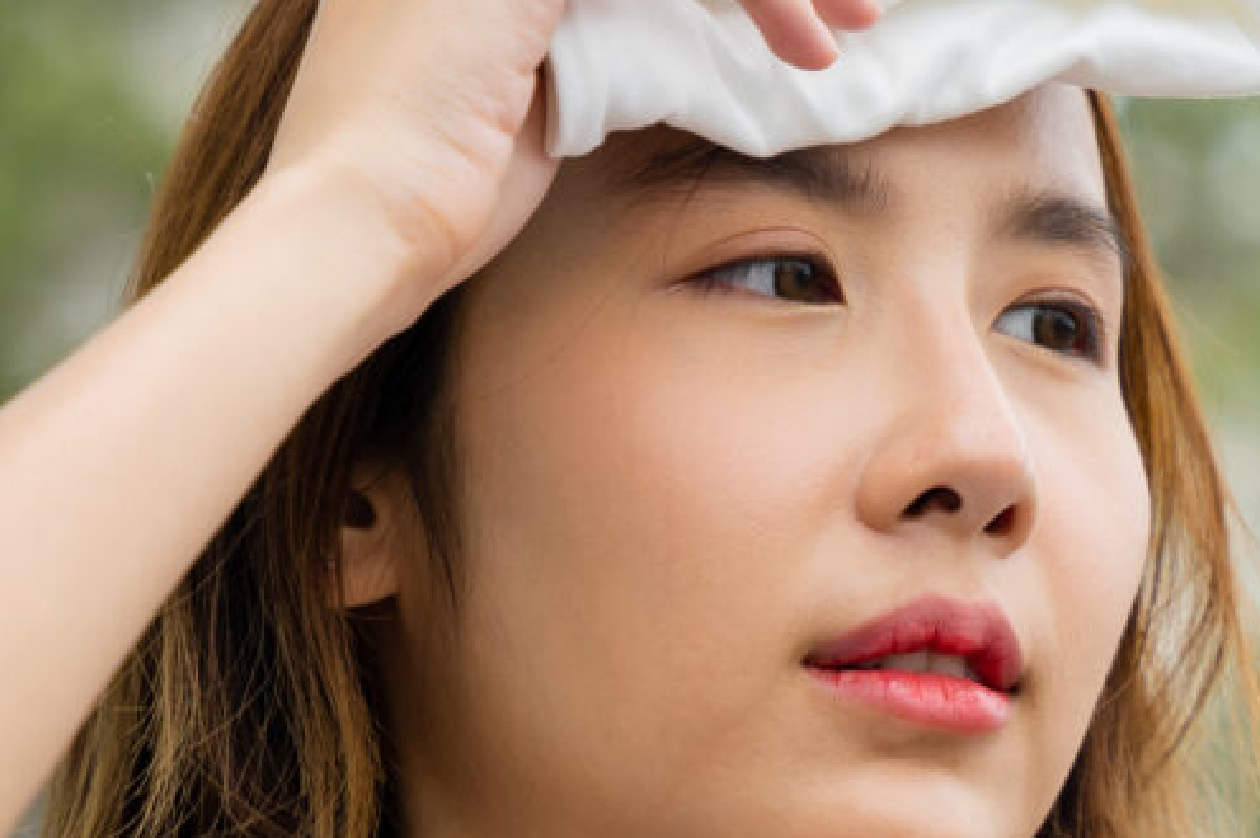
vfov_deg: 4.9
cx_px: 1316
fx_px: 9828
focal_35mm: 281
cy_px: 992
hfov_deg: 7.3
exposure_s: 1/640
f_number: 2.8
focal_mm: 68
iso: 125
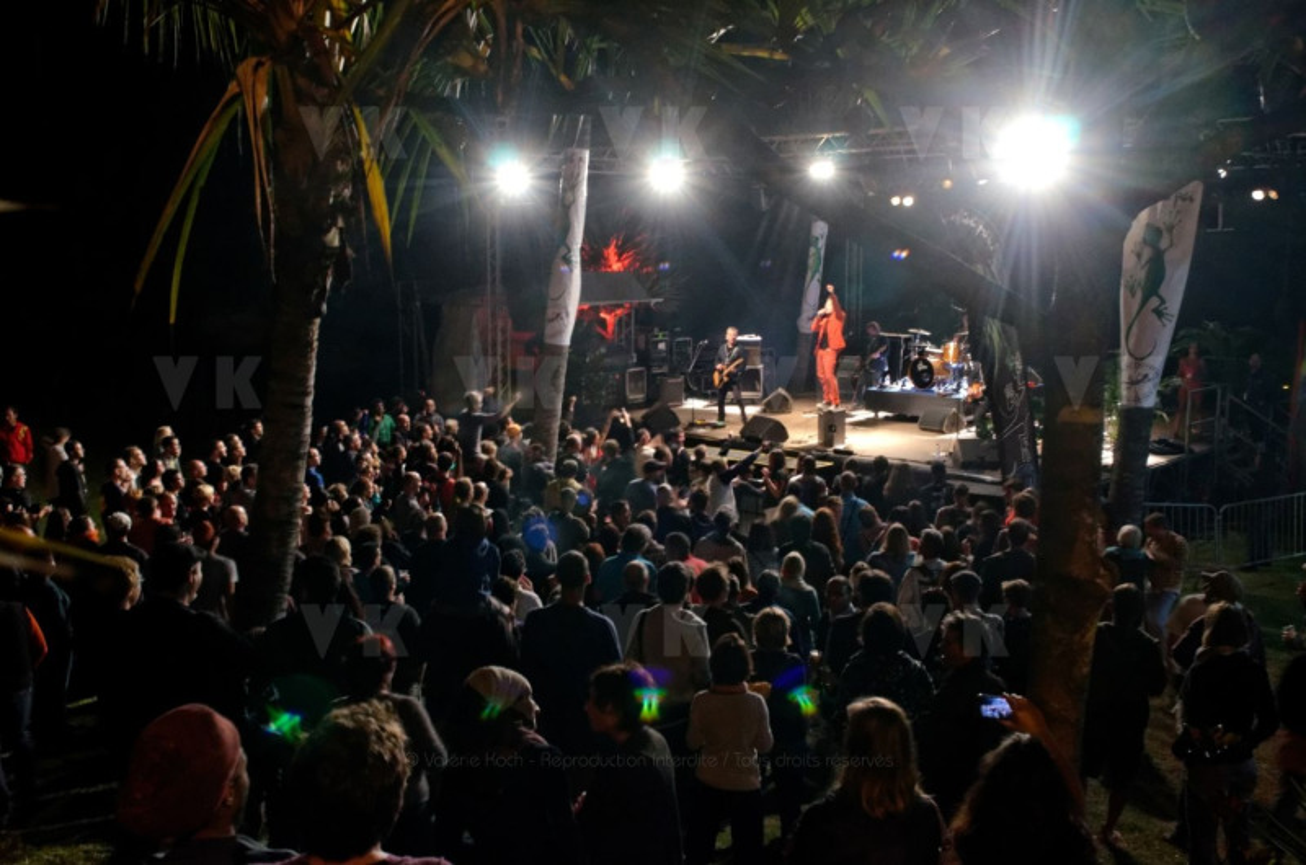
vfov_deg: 36.7
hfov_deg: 53.2
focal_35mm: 36
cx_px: 653
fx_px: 1303
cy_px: 432
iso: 1250
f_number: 9
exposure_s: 1/13
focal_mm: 24
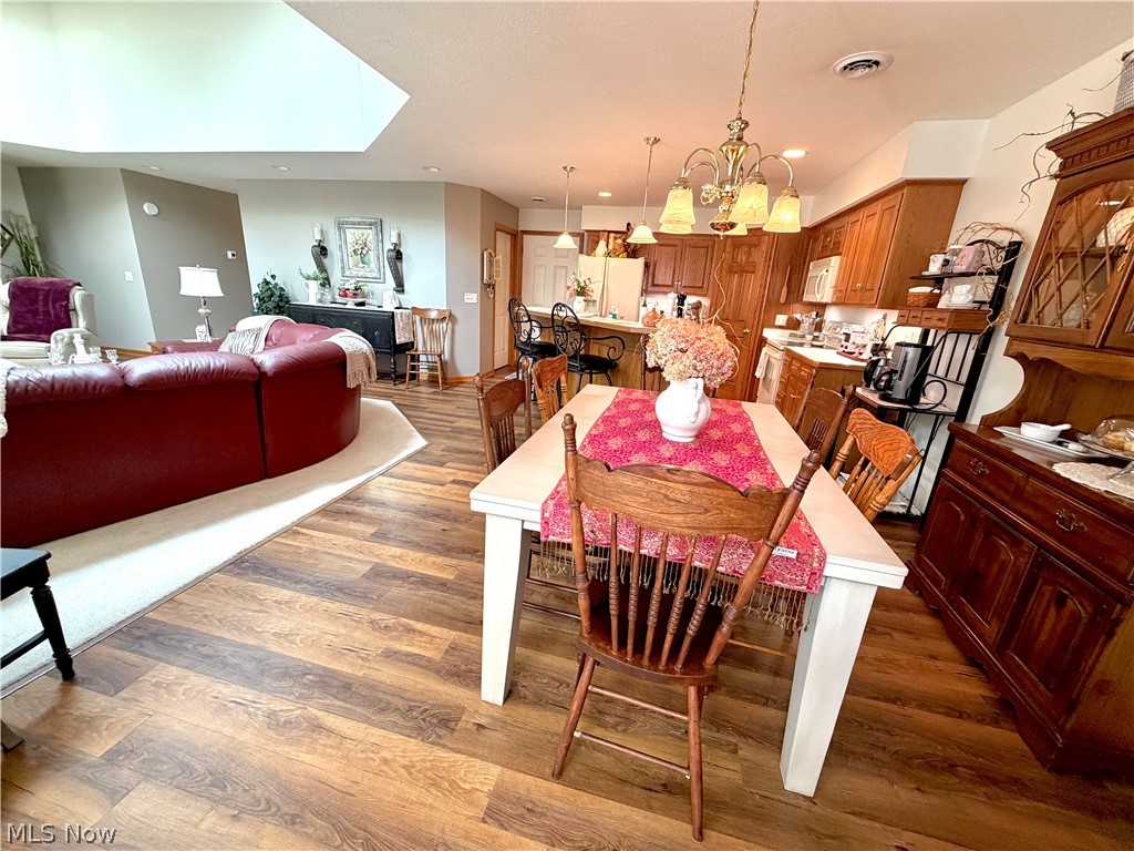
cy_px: 426
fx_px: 459
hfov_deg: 102.1
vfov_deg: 85.7
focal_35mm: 14
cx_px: 567
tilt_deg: -17.3
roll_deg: -3.3
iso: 320
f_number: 2.2
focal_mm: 2.22
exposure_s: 1/60
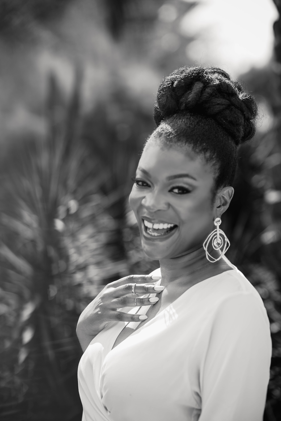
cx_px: 140
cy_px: 209
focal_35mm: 86
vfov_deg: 23.6
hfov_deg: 15.9
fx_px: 1007
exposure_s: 1/1000
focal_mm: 85
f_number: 2.2
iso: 160
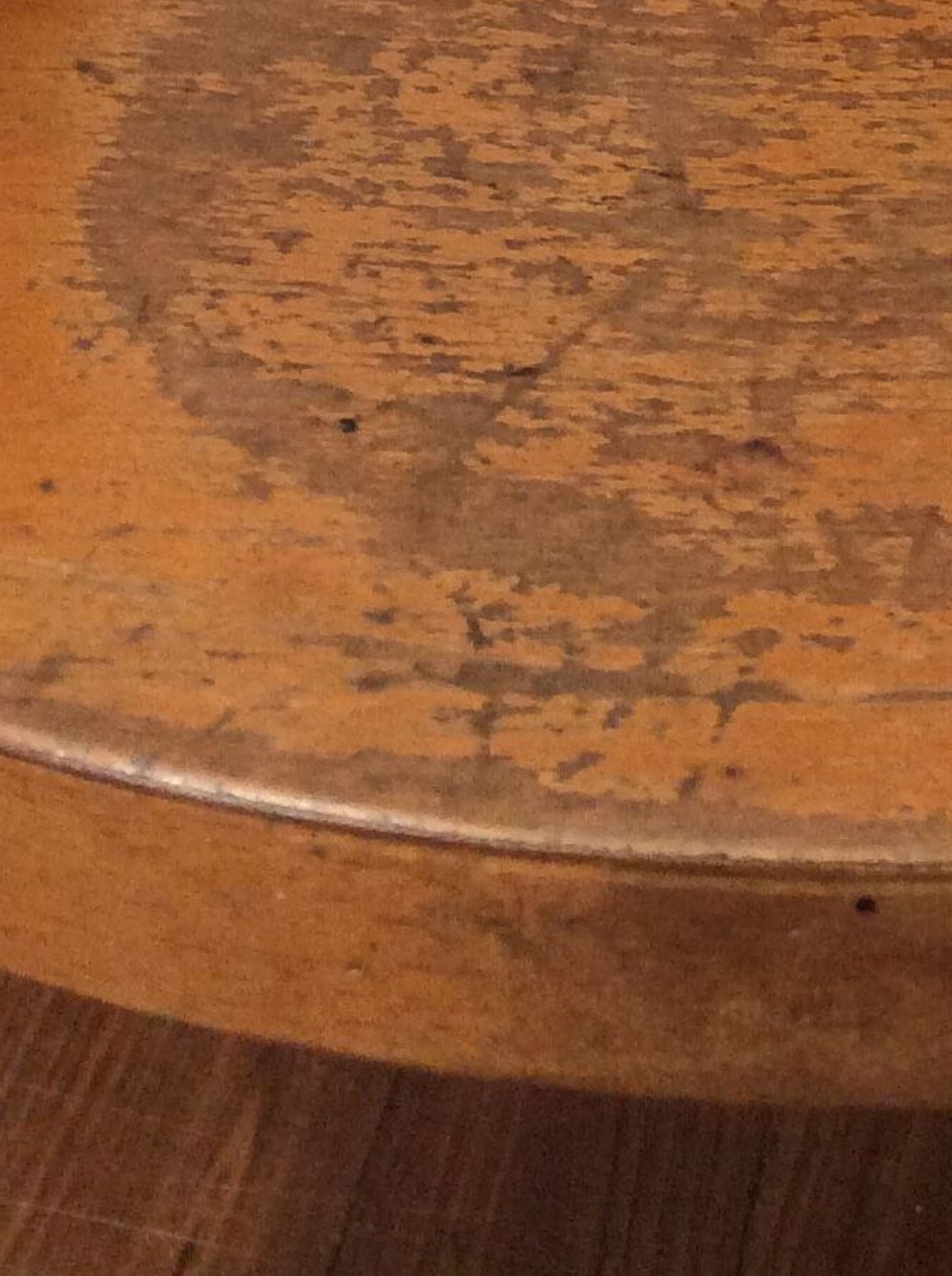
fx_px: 3385
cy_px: -320
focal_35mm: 92
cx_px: 907
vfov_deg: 19.8
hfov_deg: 15.8
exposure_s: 1/25
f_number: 2.4
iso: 125
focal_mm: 3.3
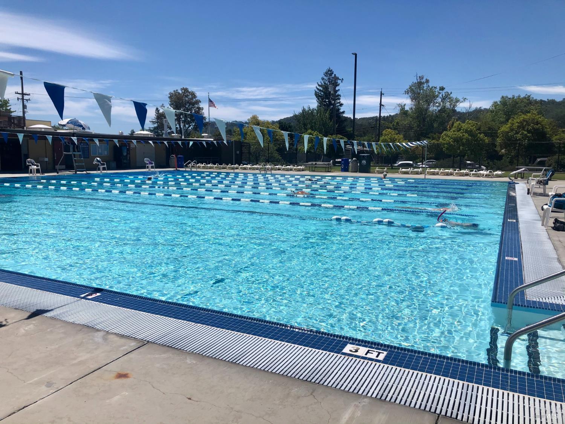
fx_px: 457
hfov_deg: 63.4
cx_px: 282
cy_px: 212
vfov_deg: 49.7
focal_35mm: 28
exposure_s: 1/5405
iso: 20
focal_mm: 3.99
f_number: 1.8
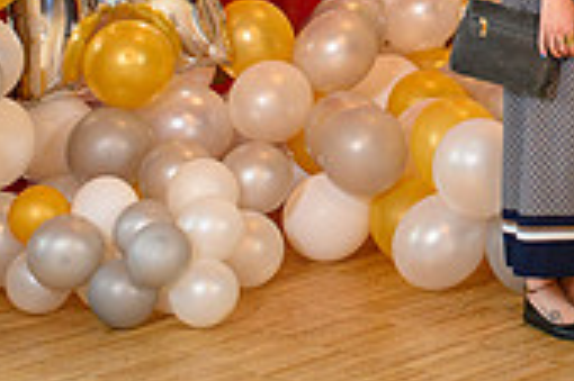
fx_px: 1975
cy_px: -222
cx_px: 659
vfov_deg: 10.6
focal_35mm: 124
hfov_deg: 16.0
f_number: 3.5
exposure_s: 1/100
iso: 1250
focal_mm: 35
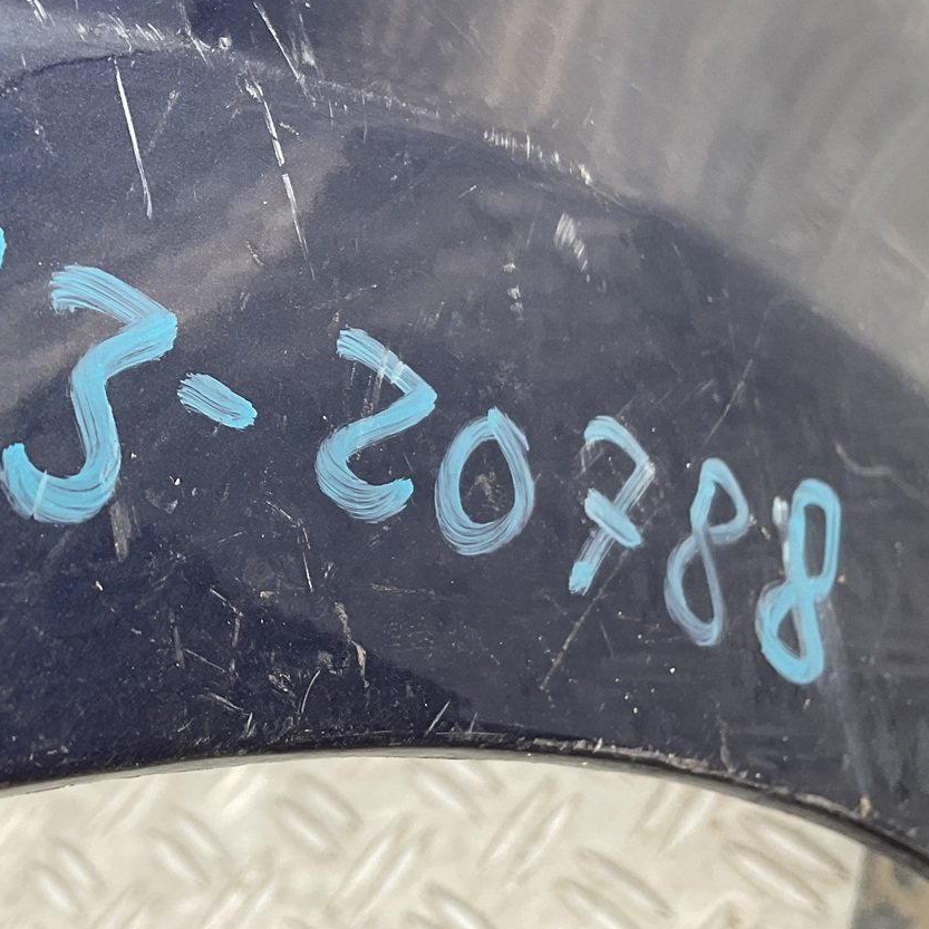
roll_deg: +39.5
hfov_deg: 27.2
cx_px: 185
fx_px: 1883
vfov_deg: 27.3
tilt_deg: -33.9
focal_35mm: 62
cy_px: 207
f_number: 1.8
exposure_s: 1/100
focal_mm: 3
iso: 32
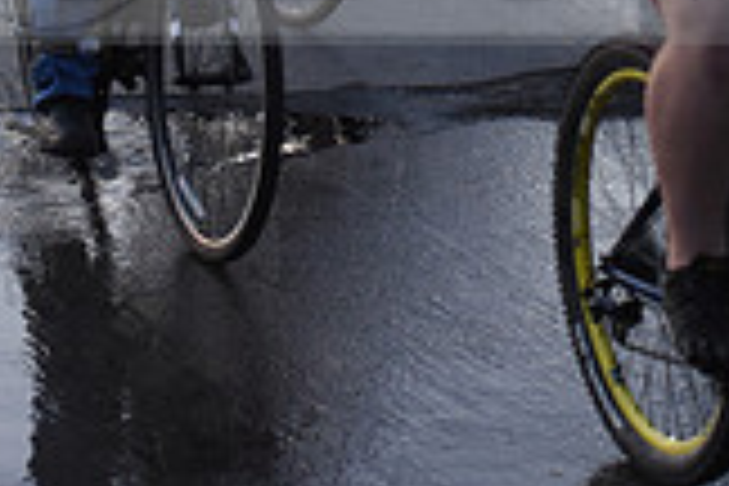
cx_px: 788
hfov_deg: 11.3
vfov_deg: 7.5
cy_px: -245
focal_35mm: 179
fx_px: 3624
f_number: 3.2
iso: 2500
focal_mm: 50
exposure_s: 1/400
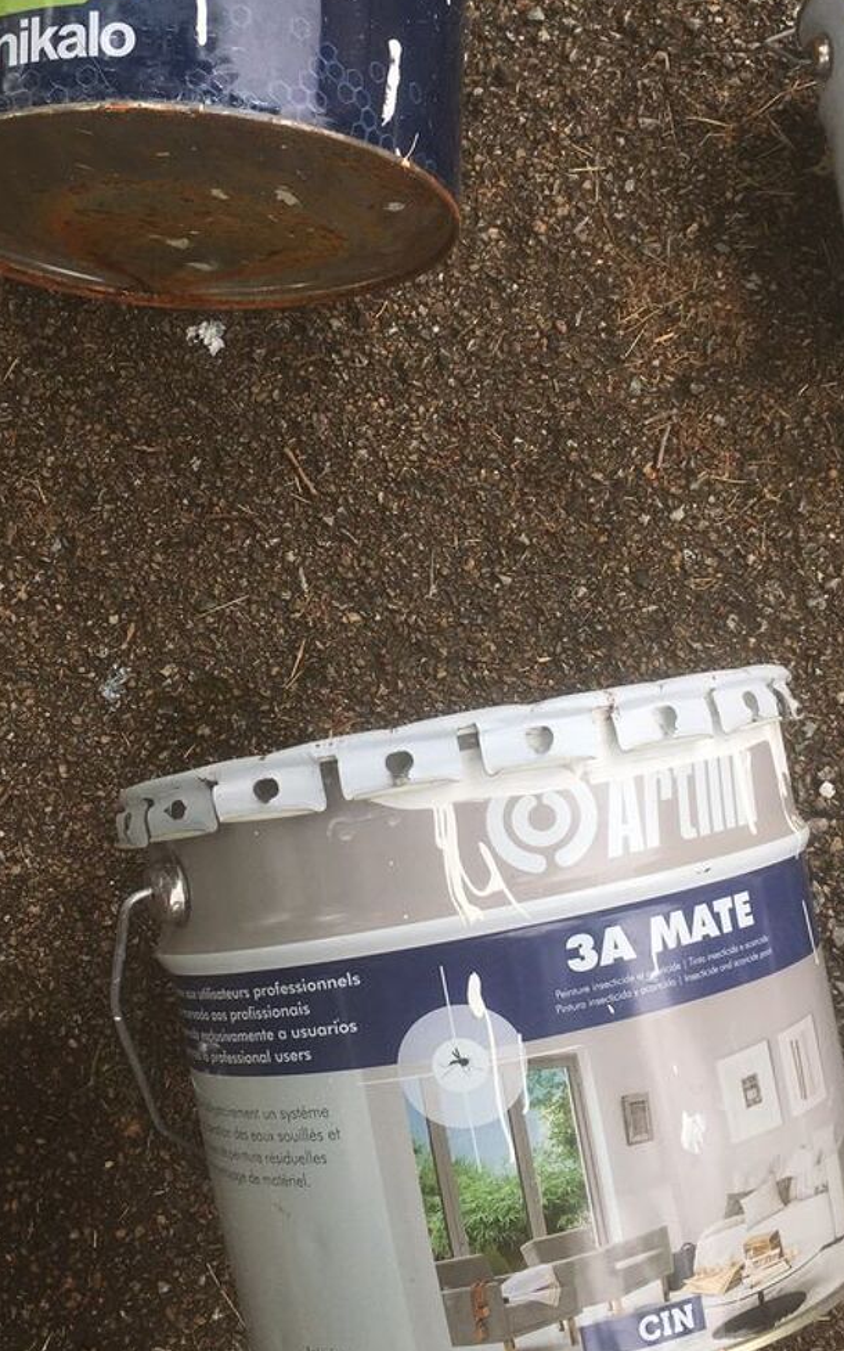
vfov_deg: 47.1
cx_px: 443
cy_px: 615
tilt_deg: -77.5
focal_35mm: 42
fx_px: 1546
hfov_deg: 30.5
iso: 25
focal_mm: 4.15
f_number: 2.2
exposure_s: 1/222
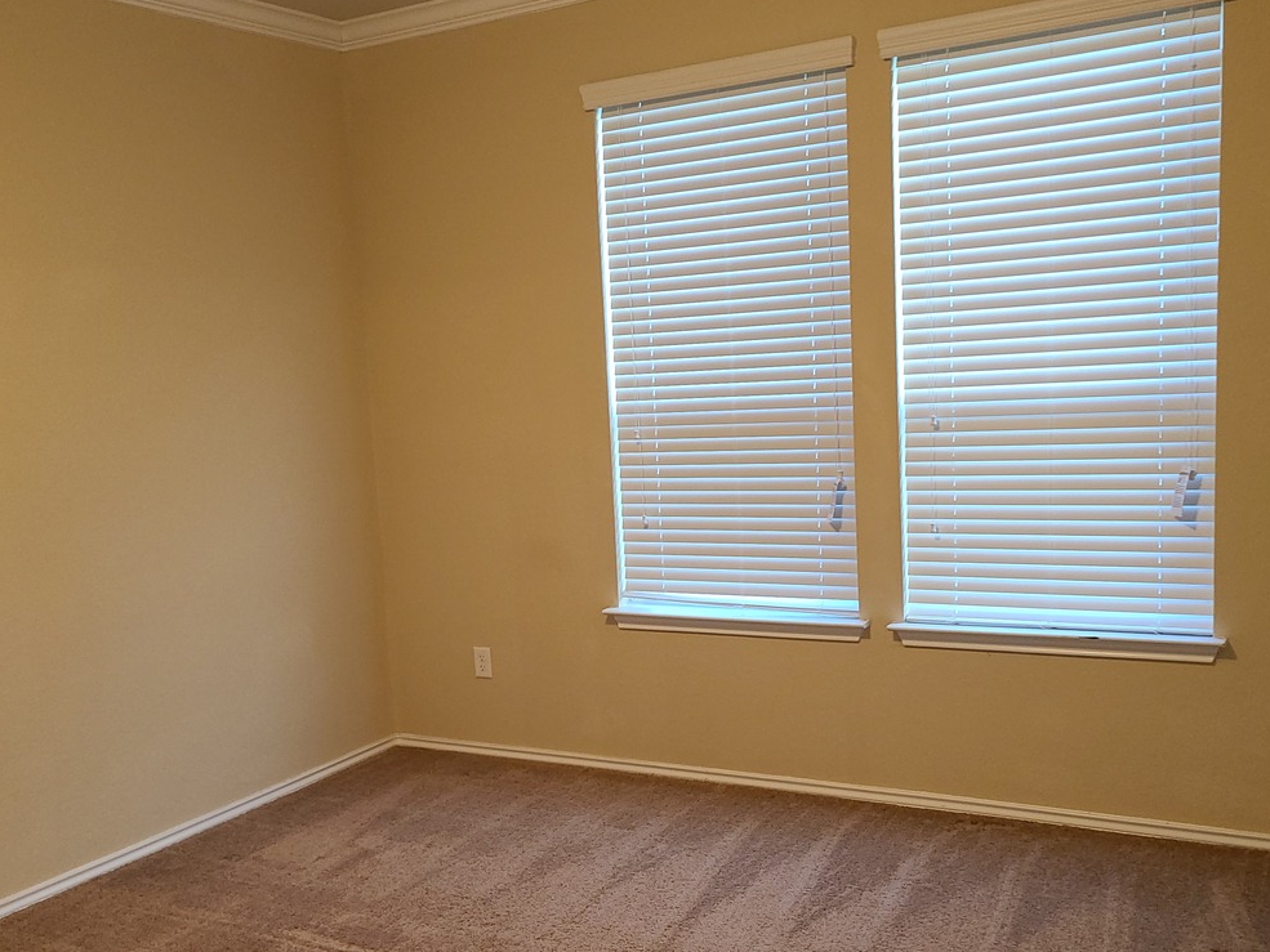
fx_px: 1394
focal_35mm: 38
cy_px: 546
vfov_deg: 37.6
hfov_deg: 49.0
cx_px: 607
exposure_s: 1/24
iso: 100
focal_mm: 5.4
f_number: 1.8
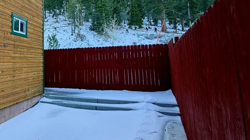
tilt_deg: +6.9
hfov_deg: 68.1
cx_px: 55
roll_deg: +0.4
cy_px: 44
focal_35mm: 25
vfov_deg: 45.1
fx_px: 166
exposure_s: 1/160
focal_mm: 2.22
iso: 40
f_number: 2.2
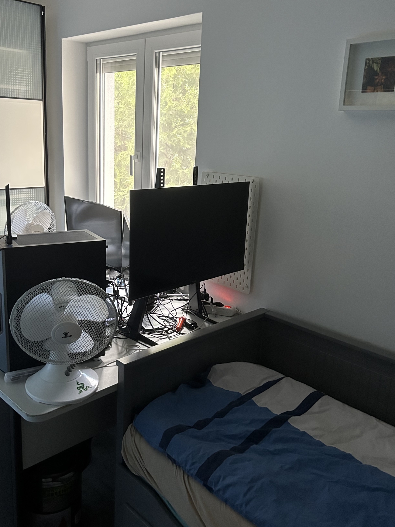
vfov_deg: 56.8
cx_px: 170
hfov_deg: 44.1
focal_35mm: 32
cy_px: 249
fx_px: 487
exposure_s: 1/60
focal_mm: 5.7
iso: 400
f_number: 1.5
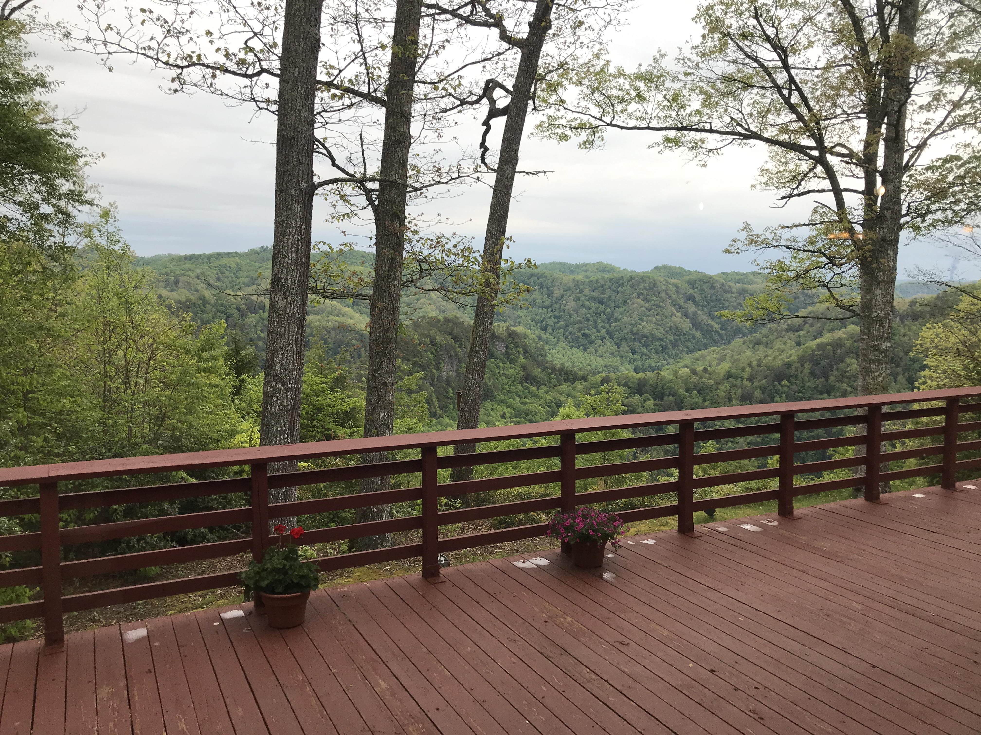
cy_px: 368
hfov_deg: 63.4
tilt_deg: -2.3
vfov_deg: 49.7
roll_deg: -0.6
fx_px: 794
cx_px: 490
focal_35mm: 28
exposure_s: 1/219
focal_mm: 3.99
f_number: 1.8
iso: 20
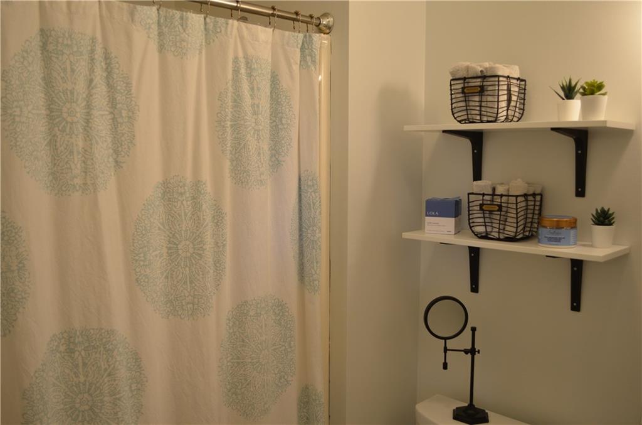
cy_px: 212
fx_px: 587
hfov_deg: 57.3
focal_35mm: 33
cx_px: 321
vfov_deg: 39.8
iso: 400
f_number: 4.5
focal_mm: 22
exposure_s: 1/80
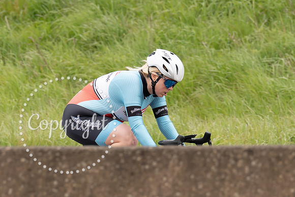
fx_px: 5244
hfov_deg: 3.2
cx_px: 165
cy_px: 76
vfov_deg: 2.2
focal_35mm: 640
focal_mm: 200
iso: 320
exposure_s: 1/1000
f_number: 4
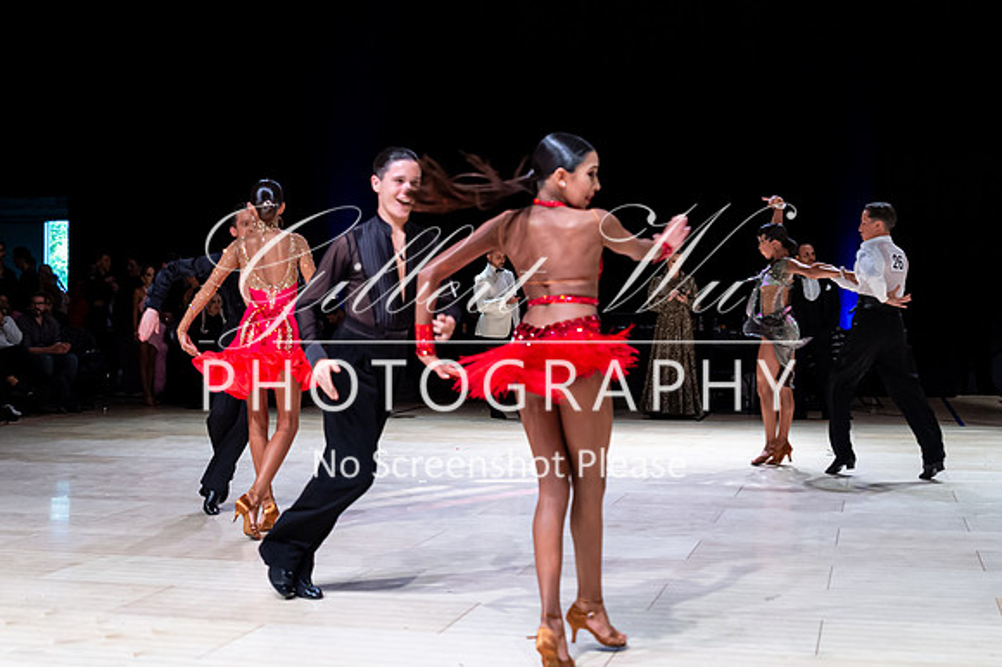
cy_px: 332
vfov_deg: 23.1
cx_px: 457
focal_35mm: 59
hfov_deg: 34.2
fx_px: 1629
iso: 3200
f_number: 3
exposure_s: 1/400
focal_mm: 42
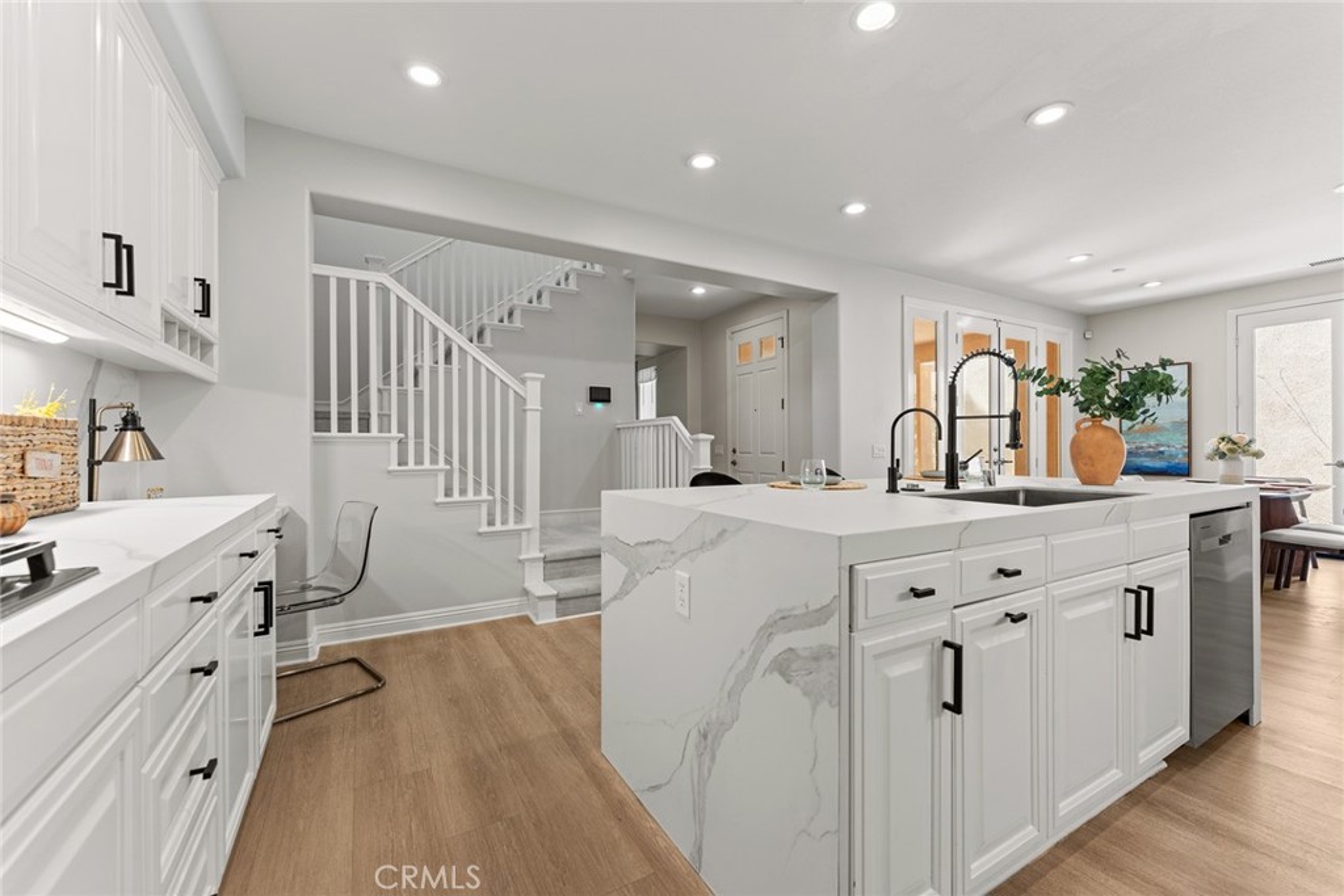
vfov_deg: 81.2
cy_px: 448
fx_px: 523
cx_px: 672
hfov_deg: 104.2
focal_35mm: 14
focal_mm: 14
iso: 320
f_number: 6.3
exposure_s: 1/10
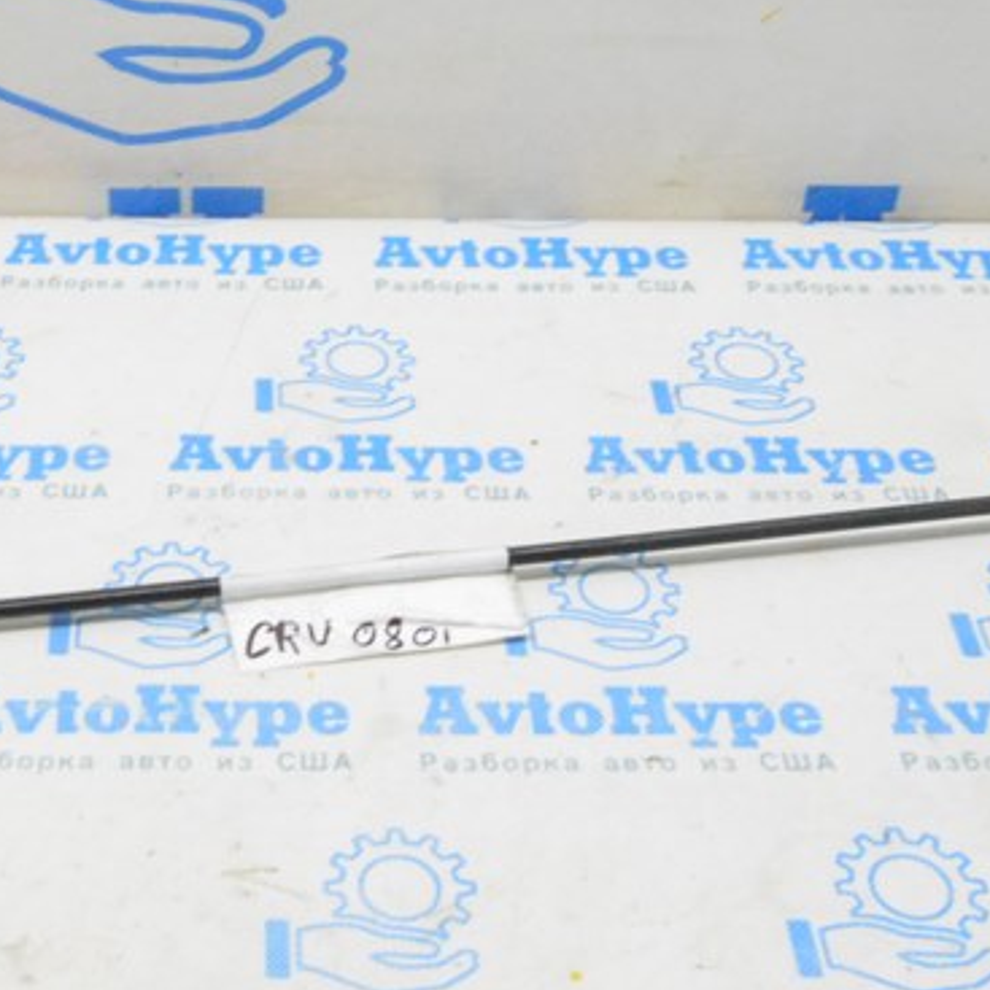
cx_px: 243
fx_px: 2071
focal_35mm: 64
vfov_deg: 26.7
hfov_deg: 26.5
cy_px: 336
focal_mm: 18
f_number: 20
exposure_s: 1/15
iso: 6400
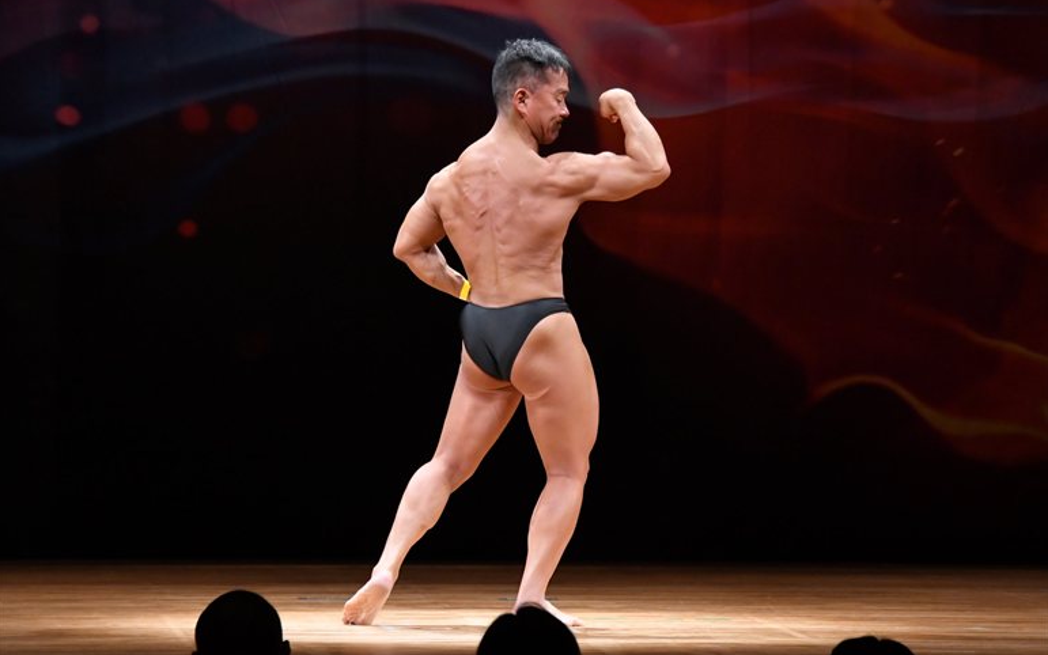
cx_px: 523
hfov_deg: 8.0
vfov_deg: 5.0
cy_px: 334
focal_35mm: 261
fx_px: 7455
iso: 4000
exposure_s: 1/400
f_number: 5.6
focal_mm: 170
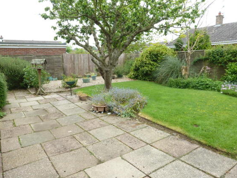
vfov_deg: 54.9
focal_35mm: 25
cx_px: 118
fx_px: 171
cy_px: 90
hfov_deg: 69.4
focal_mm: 4.3
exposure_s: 1/80
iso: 100
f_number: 3.3
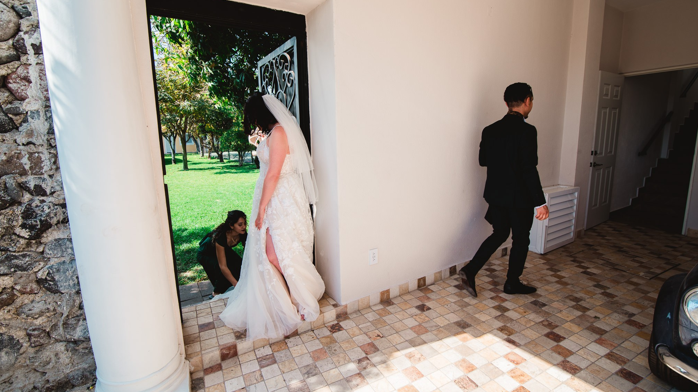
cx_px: 346
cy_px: 183
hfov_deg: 95.9
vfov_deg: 63.9
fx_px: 315
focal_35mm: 17
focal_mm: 16
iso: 100
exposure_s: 1/250
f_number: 4.5
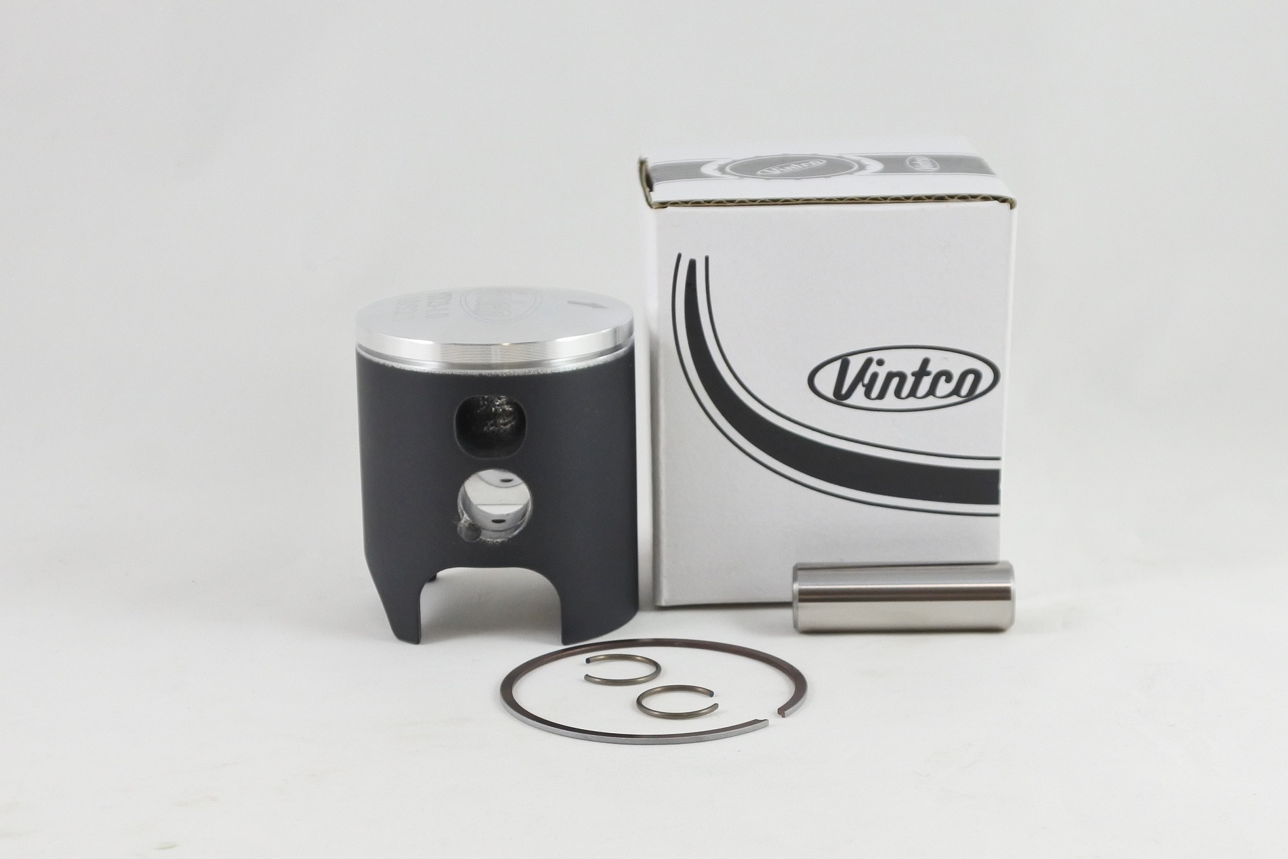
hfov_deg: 42.7
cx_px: 644
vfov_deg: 29.2
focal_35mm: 46
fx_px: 1646
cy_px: 430
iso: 560
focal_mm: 17.2
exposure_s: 1/125
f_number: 4.5
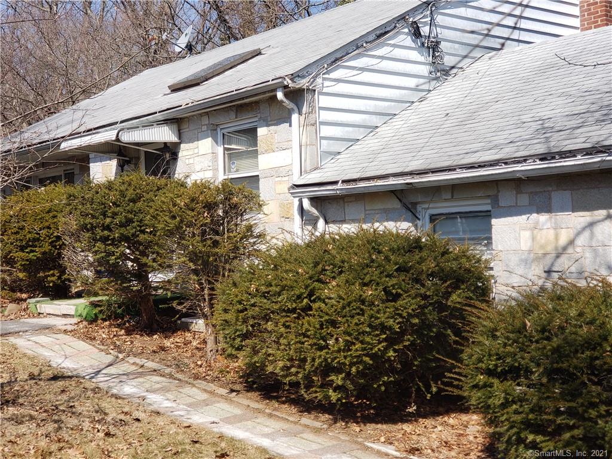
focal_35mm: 52
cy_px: 230
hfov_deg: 36.8
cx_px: 306
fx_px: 919
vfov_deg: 28.0
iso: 32
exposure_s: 1/529
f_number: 2.4
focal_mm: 6
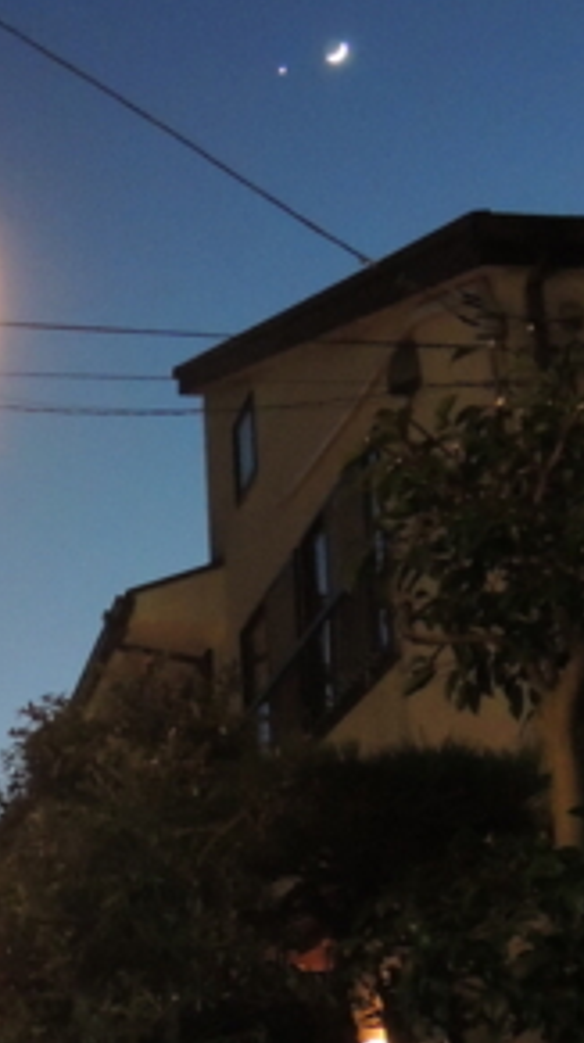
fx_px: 1988
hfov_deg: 16.1
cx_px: -107
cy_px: 498
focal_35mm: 72
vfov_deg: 29.4
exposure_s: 1/8
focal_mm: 4.3
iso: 800
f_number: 2.8
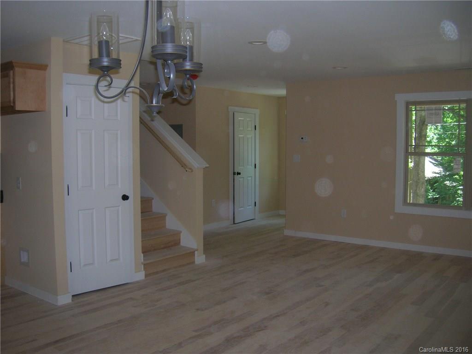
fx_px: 464
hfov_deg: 54.0
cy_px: 177
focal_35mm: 34
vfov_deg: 41.8
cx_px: 236
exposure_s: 1/60.1
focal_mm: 5.7
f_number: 2.9
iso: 81
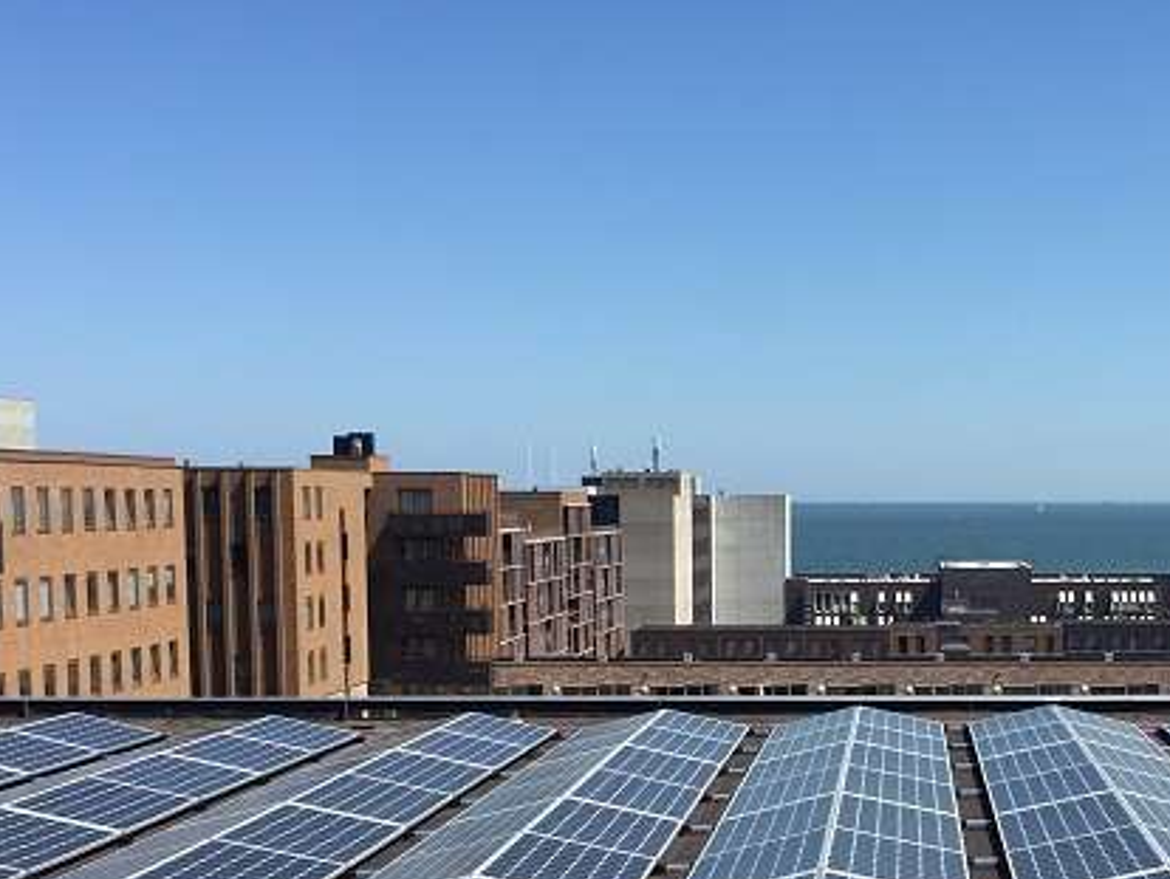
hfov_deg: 33.5
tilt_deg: -6.1
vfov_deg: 25.7
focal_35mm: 56
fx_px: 1894
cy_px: 684
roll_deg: -1.3
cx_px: 899
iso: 32
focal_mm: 4.15
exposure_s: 1/1883
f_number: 2.2
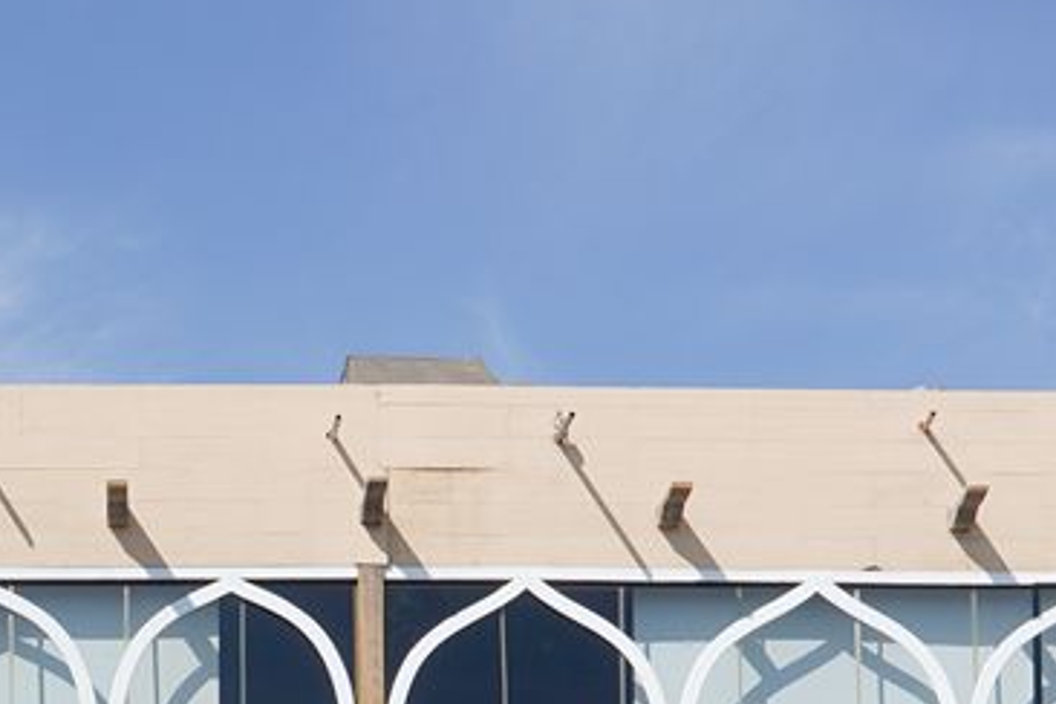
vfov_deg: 9.9
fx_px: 3842
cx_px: 92
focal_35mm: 131
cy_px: 1298
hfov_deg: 15.5
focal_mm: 24
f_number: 18
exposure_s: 1/100
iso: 100
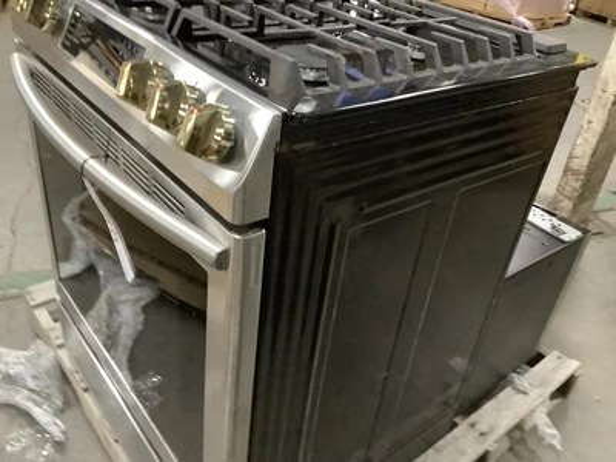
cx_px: 308
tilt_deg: -33.8
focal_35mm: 31
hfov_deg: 58.4
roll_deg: -3.7
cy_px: 231
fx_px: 552
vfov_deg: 45.4
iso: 640
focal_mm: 3.3
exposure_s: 1/25
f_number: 2.4
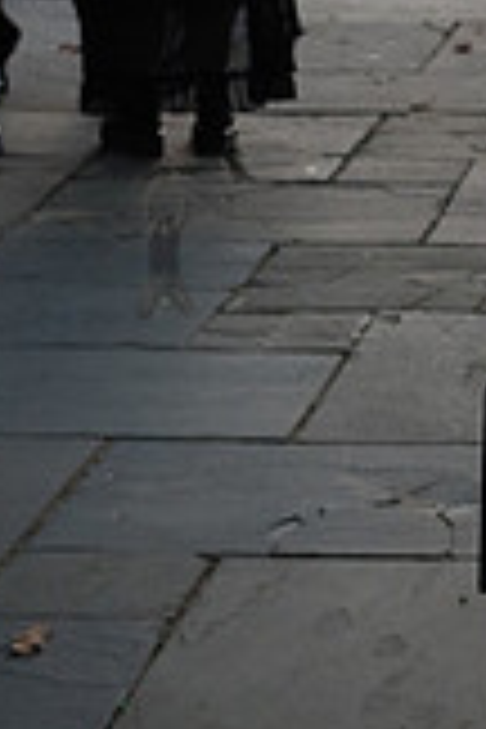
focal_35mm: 155
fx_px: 3139
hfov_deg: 8.4
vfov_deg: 13.0
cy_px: -63
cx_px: 935
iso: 2000
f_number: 4.5
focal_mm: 38
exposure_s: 1/400
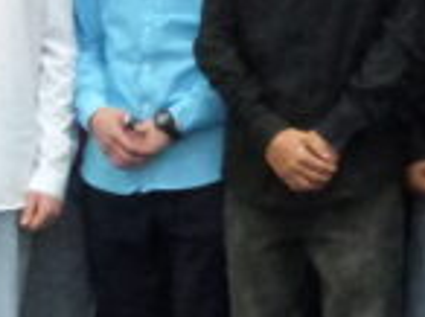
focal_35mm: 239
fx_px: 2930
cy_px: 38
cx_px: 891
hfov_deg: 7.9
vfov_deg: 6.2
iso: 800
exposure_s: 1/15
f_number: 3
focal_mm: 6.1
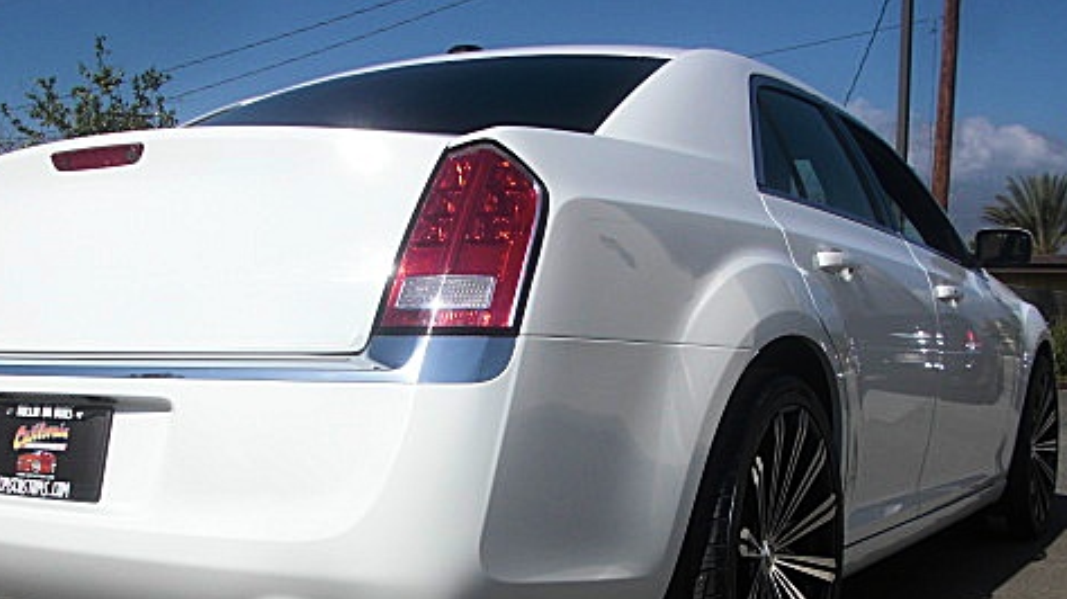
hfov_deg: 39.2
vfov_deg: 22.2
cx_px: 509
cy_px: 500
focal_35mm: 53
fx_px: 1499
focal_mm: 6.3
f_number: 7.9
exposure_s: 1/250
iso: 50
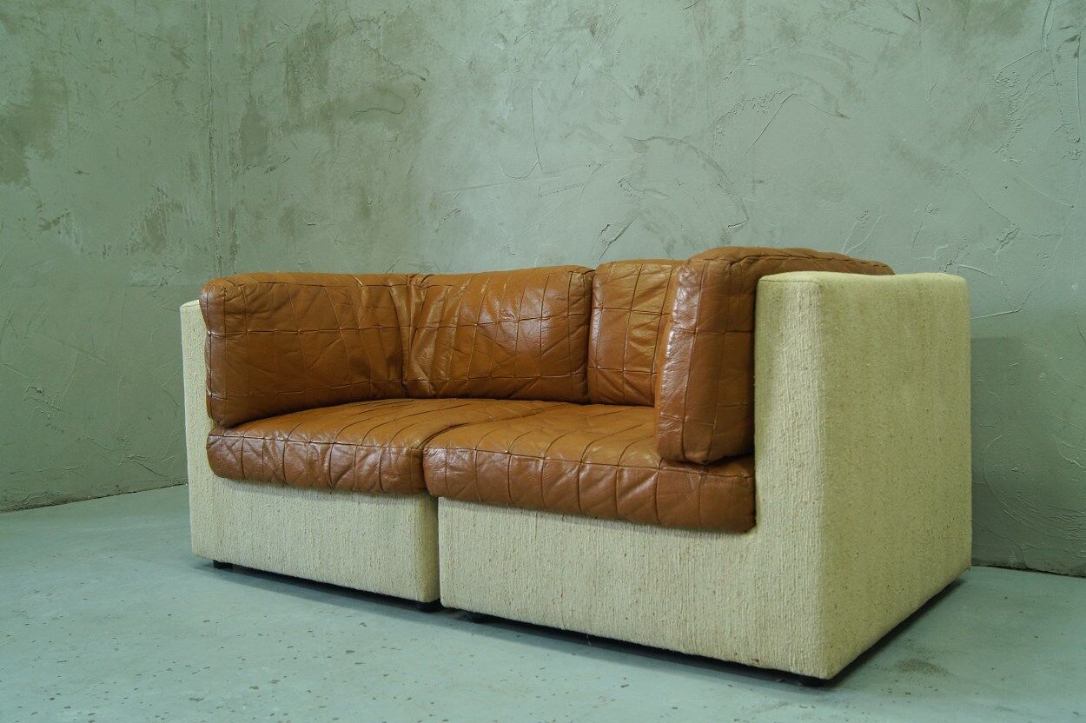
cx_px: 543
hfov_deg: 53.2
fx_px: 1085
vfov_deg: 36.8
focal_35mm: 36
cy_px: 362
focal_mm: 24
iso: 400
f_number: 7.1
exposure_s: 1/10
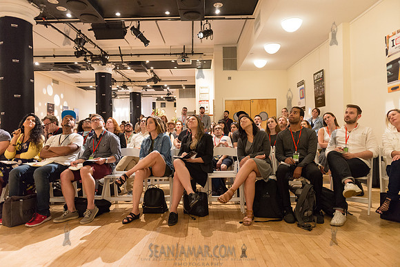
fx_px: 267
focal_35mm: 24
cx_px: 200
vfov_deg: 53.2
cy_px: 134
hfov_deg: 73.7
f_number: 2.8
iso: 4000
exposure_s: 1/200
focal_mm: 24
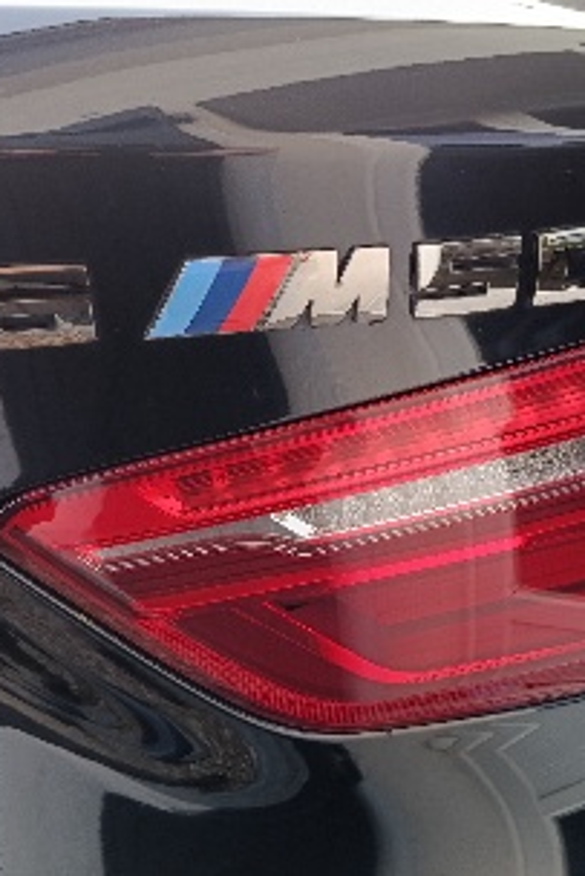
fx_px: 901
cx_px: 378
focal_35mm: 37
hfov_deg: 35.7
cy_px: 435
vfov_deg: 51.9
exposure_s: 1/100
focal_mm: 5.24
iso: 1037
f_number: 1.7
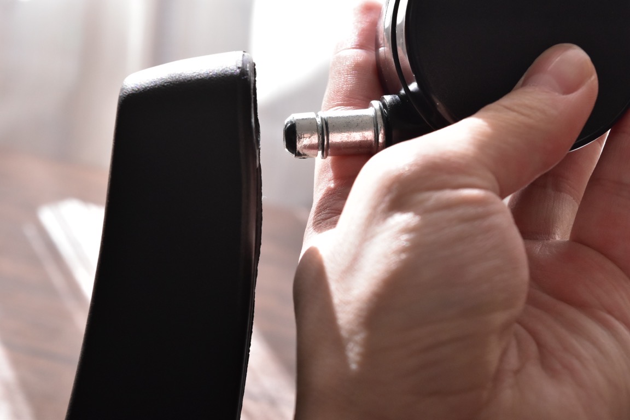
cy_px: 210
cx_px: 315
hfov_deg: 24.6
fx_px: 1444
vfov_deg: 16.6
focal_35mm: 82
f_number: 10
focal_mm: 55
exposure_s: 1/1250
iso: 1600
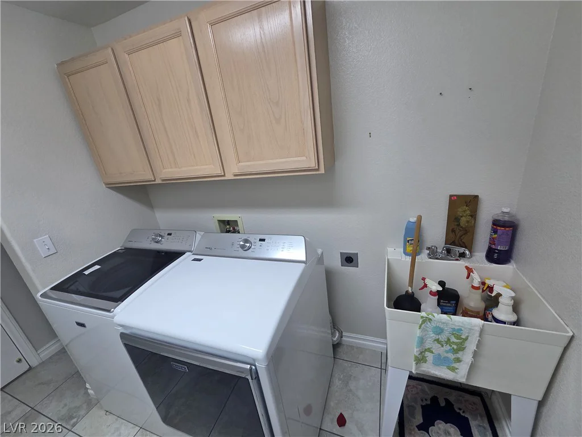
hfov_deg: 106.2
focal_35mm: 13
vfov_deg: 89.9
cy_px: 218
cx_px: 291
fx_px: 219
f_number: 2.2
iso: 160
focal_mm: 2.2
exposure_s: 1/120
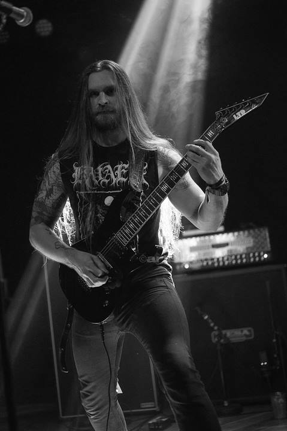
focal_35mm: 50
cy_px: 216
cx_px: 144
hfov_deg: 27.0
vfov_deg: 39.6
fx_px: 599
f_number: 1.8
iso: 1600
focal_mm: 50
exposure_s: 1/400
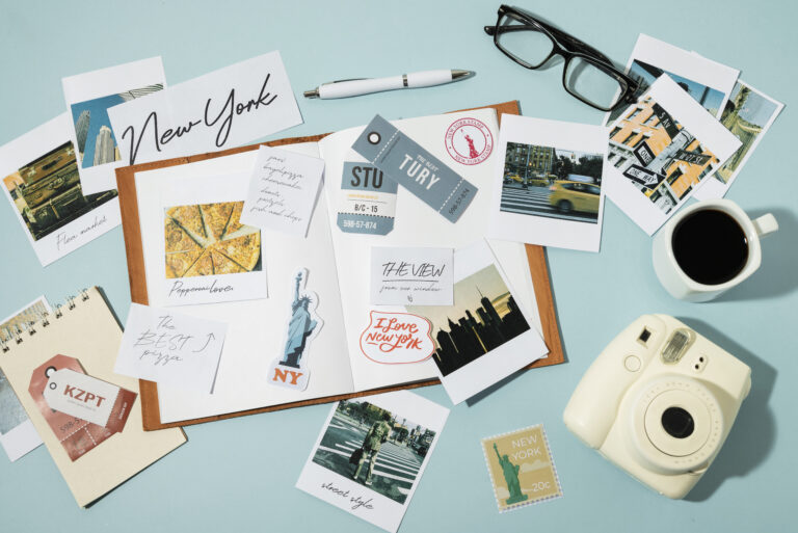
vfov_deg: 27.0
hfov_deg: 39.6
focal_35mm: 50
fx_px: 1109
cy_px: 266
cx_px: 399
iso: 200
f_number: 8
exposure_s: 1/125
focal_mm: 50
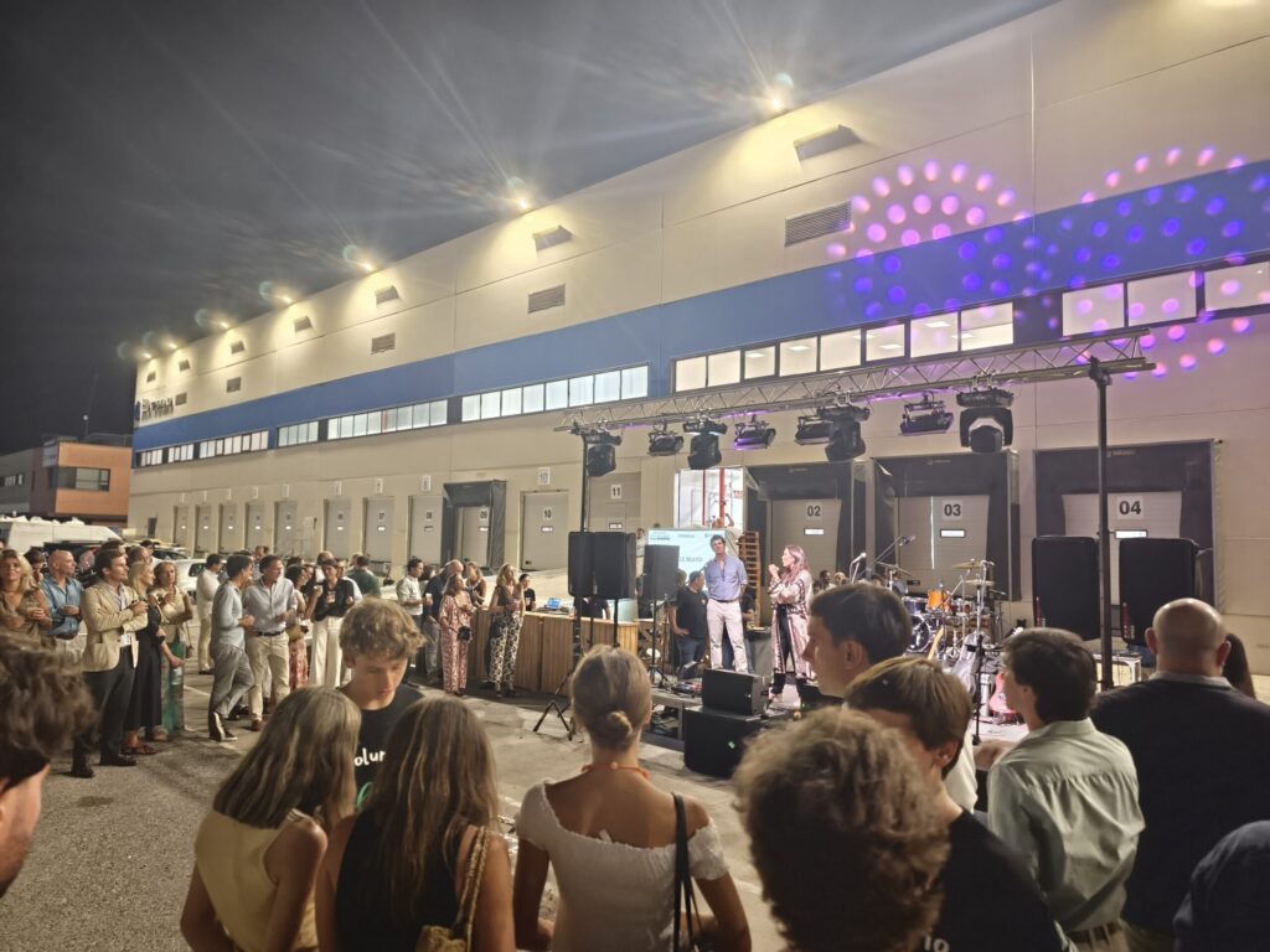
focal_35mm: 23
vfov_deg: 58.9
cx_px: 635
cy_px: 476
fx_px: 844
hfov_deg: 73.9
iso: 3200
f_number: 1.6
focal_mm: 6.57
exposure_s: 1/25
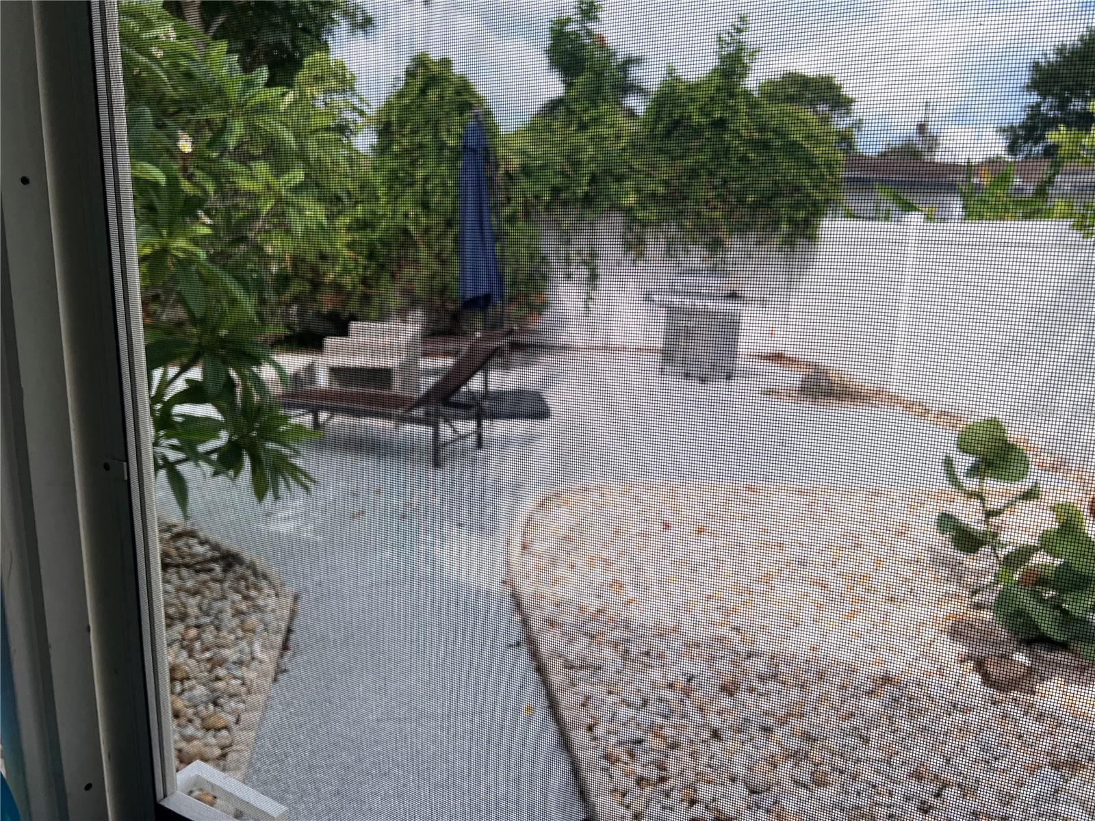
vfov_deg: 53.1
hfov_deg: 67.3
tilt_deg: -11.8
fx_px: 822
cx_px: 548
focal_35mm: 26
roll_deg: -2.3
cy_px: 410
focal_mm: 5.7
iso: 50
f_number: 1.5
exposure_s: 1/3571
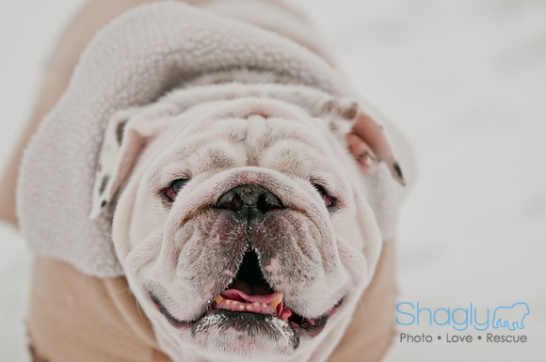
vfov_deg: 11.4
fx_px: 1817
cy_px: 181
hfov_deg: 17.1
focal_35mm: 120
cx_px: 273
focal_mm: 80
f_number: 2.8
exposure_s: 1/200
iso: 200
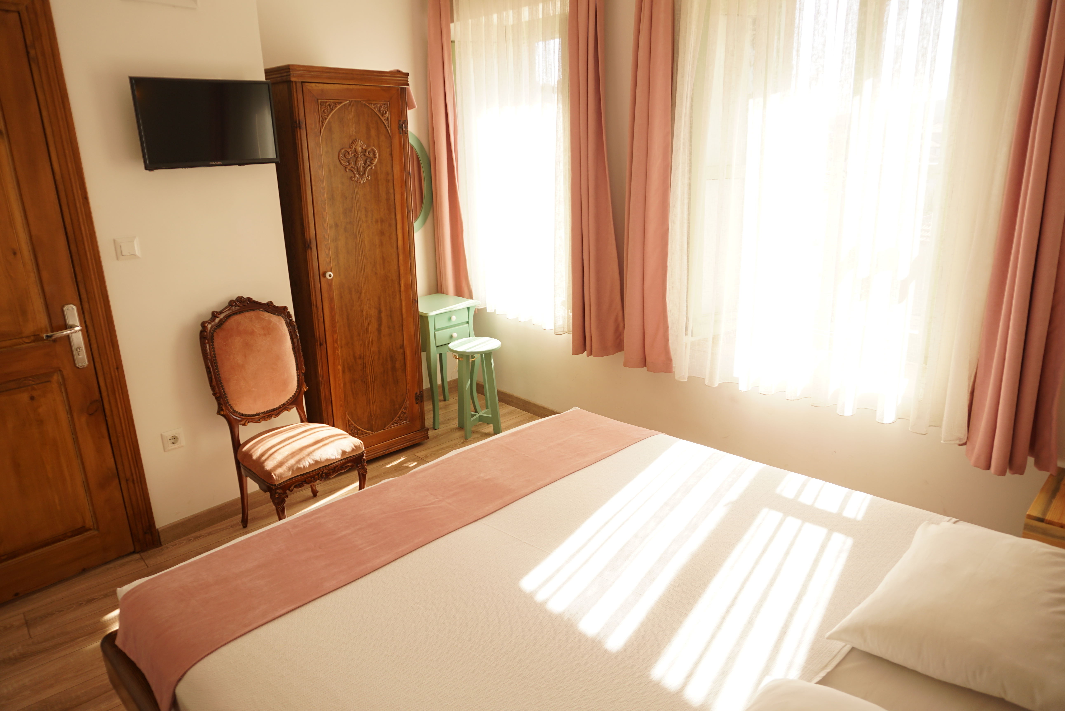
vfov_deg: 53.2
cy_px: 356
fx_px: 710
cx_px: 532
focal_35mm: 24
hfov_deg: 73.7
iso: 160
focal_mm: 16
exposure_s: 1/200
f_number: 3.5
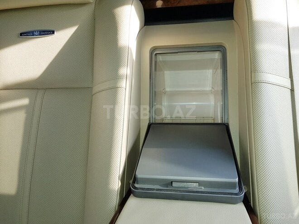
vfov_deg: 53.1
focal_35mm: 26
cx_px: 150
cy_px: 112
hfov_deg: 67.3
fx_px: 225
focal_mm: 4.2
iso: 40
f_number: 1.7
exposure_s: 1/133
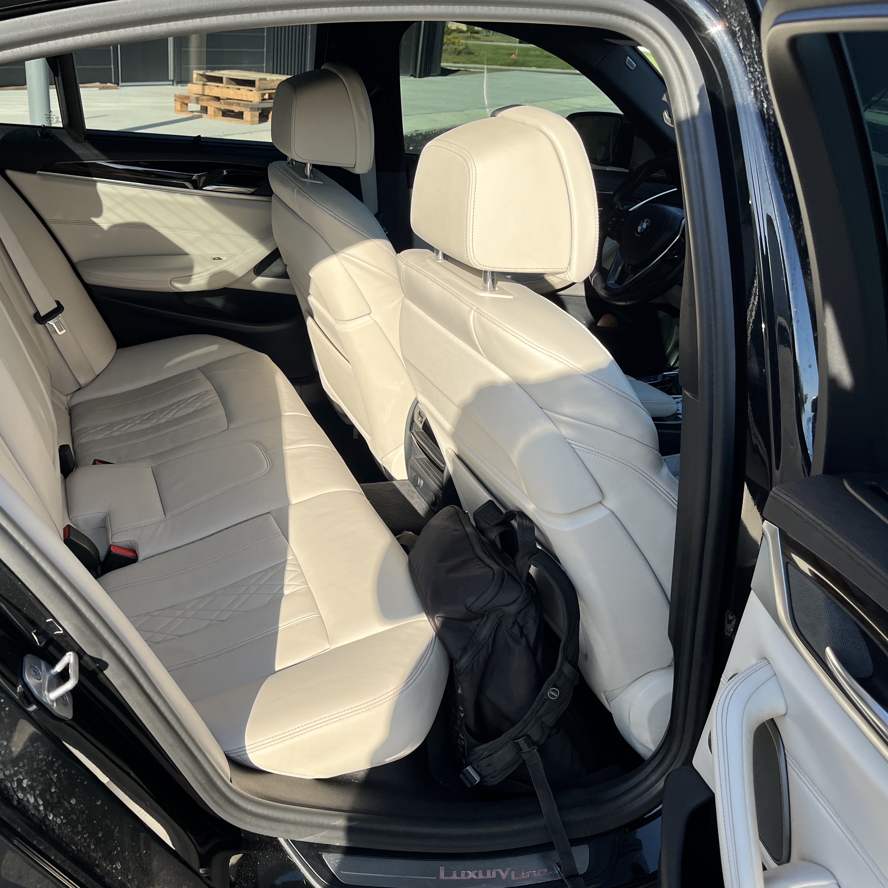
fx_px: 900
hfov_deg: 51.7
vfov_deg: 52.5
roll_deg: -3.0
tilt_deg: -25.5
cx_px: 306
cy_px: 447
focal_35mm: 31
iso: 50
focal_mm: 5.1
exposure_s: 1/1036
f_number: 1.6
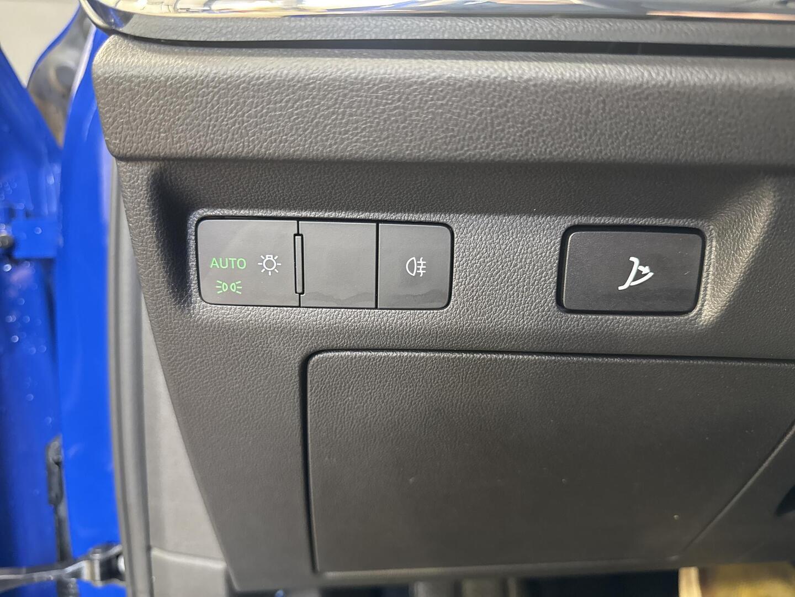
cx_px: 398
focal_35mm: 24
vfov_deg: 56.8
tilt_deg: -7.3
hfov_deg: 71.6
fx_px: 551
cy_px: 298
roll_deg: +1.5
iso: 800
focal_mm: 6.76
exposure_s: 1/50
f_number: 1.78
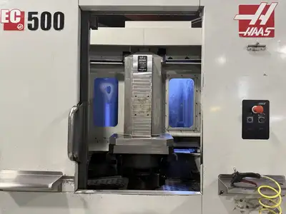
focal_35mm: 24
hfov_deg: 71.6
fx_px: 198
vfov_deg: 56.8
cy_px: 107
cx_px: 143
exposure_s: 1/60
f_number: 1.8
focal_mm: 6.8
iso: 200
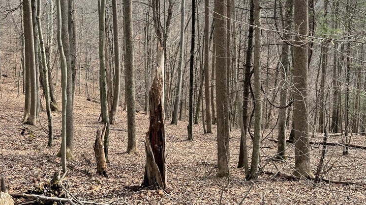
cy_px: 54
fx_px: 378
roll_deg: +0.7
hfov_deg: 51.6
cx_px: 187
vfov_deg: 30.0
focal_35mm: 39
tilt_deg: -8.0
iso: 50
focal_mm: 5.7
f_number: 1.5
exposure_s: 1/1159
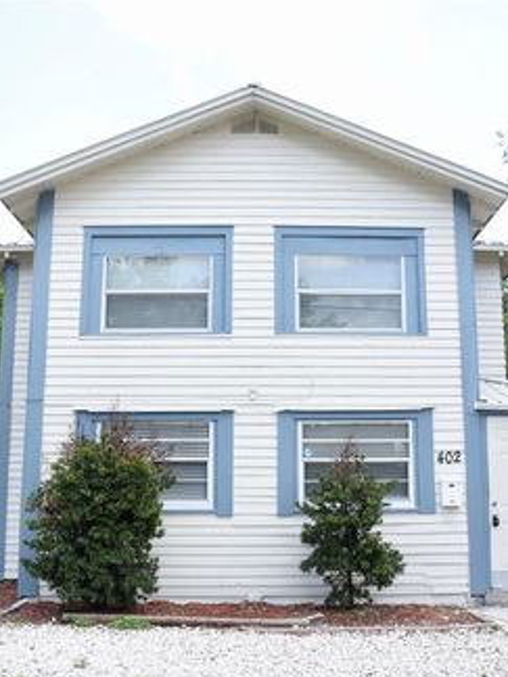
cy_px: 346
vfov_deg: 46.8
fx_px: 783
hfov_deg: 35.9
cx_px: 288
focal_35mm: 40
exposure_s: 1/160
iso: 100
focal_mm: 18
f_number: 6.3
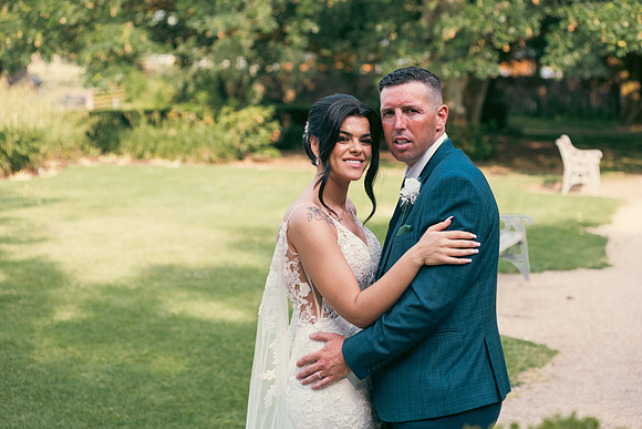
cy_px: 214
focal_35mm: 80
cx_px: 321
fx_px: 1427
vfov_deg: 17.1
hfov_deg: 25.4
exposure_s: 1/200
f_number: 3.5
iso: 100
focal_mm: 80
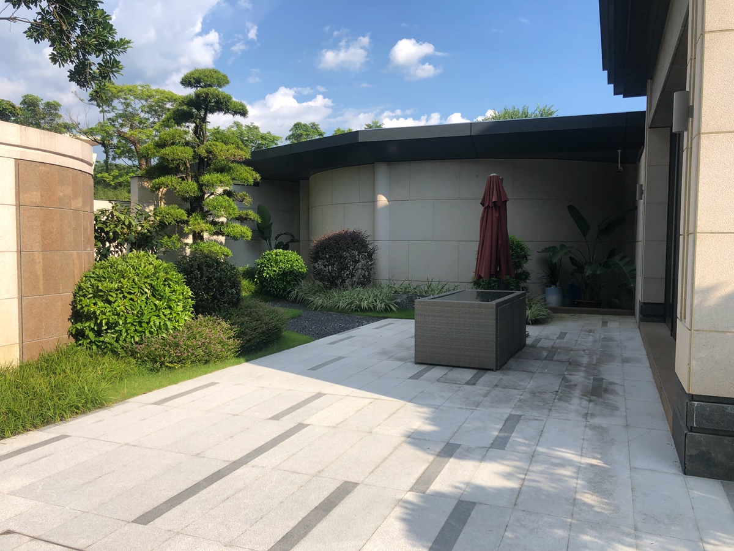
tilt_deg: -2.8
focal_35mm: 28
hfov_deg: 63.4
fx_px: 594
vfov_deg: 49.7
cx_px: 367
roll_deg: +0.9
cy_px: 276
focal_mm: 4
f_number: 1.8
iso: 20
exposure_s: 1/1297
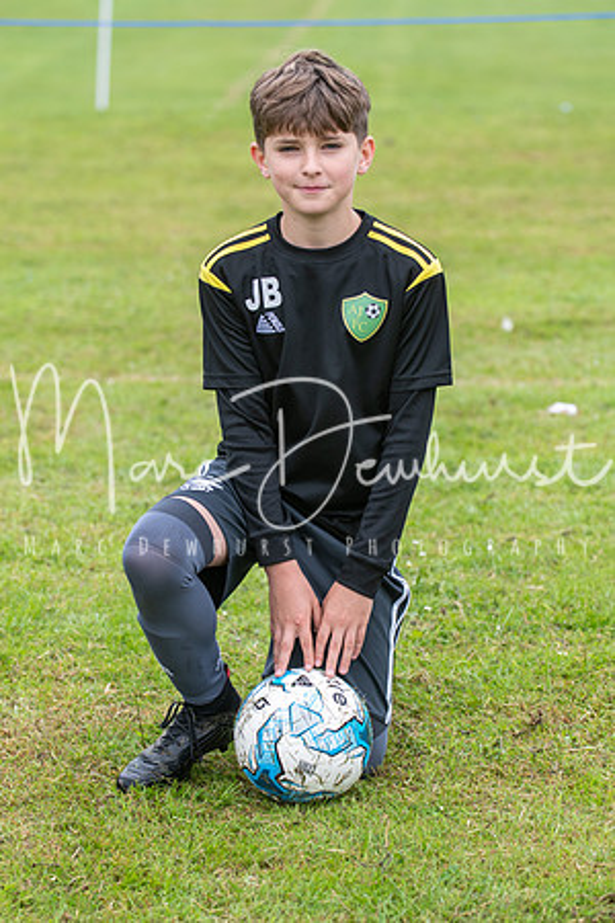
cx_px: 308
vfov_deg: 13.4
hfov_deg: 9.0
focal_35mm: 153
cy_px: 462
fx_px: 3920
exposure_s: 1/320
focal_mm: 102
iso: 500
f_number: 5
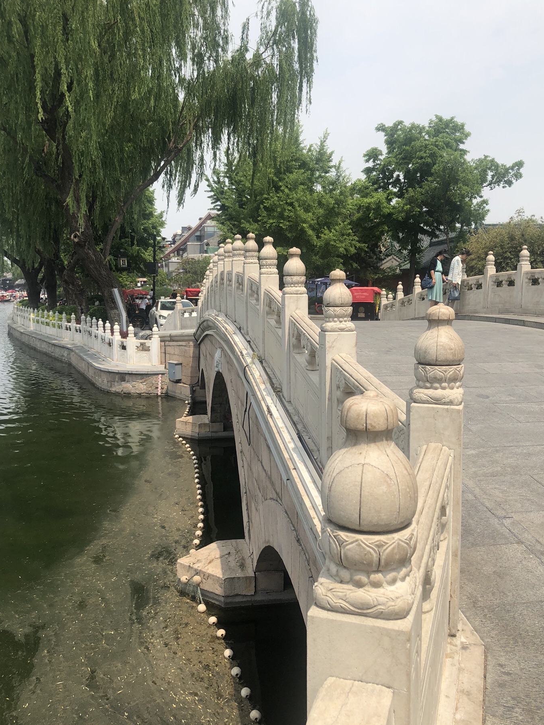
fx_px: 649
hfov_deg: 45.4
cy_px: 367
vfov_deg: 58.3
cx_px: 286
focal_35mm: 31
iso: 20
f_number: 1.8
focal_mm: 4
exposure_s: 1/2404
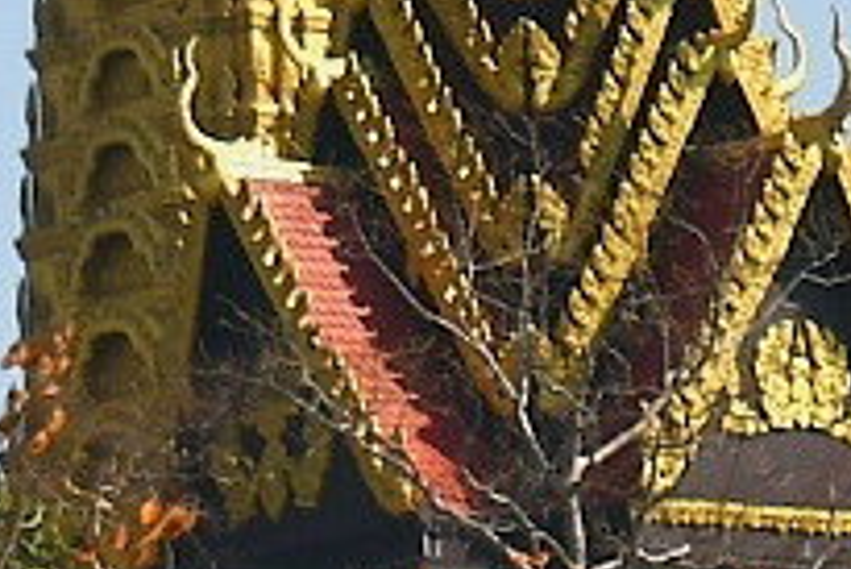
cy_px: -158
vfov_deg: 0.9
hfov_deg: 1.3
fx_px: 37800
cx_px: 1827
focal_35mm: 1598
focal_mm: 135
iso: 100
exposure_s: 1/400
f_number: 10
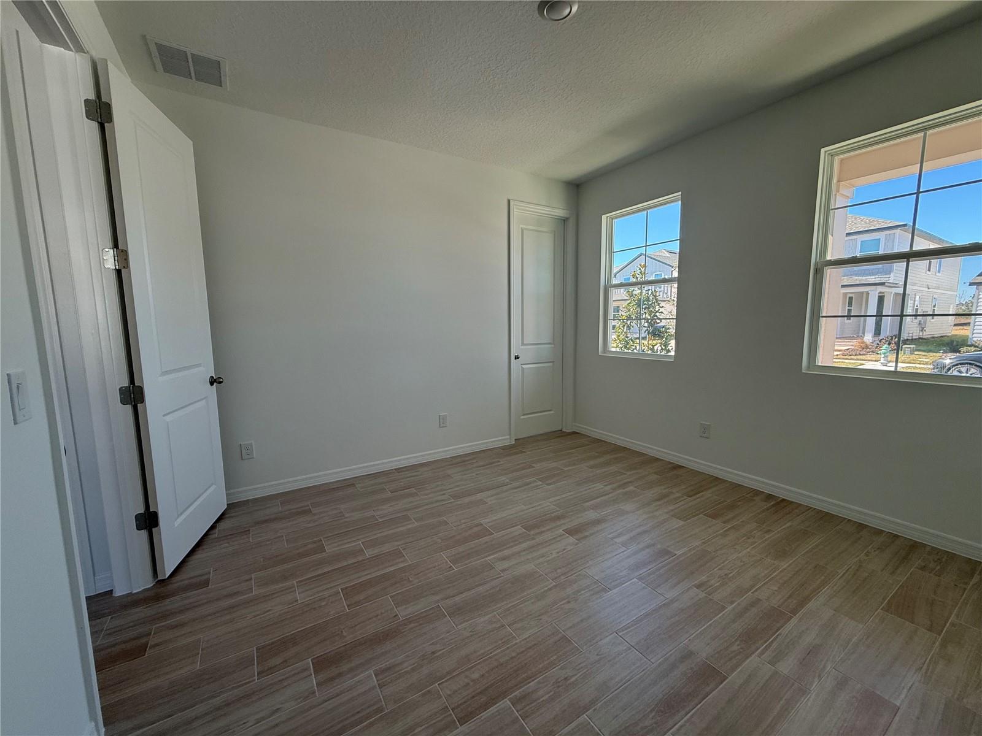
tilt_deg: -5.7
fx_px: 397
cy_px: 368
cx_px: 491
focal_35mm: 14
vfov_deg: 85.7
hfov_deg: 102.1
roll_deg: +0.9
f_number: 2.2
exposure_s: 1/120
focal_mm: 2.22
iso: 80
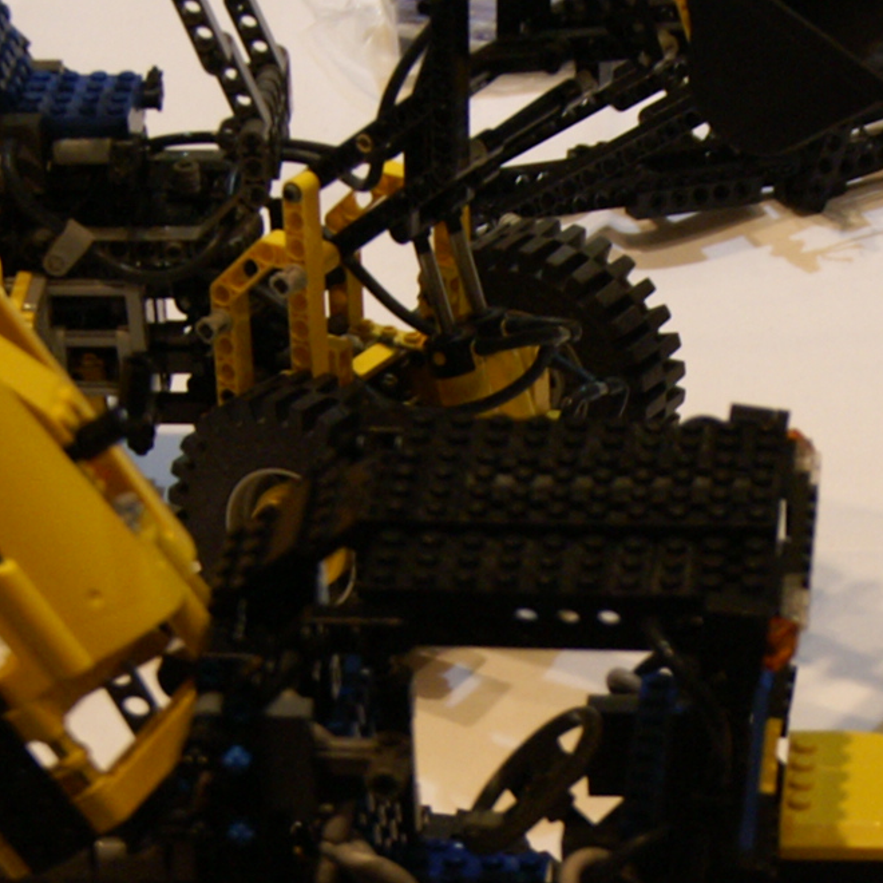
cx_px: 789
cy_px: 938
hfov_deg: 11.5
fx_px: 4358
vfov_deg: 11.4
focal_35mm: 151
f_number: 4.5
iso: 400
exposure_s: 1/20
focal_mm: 26
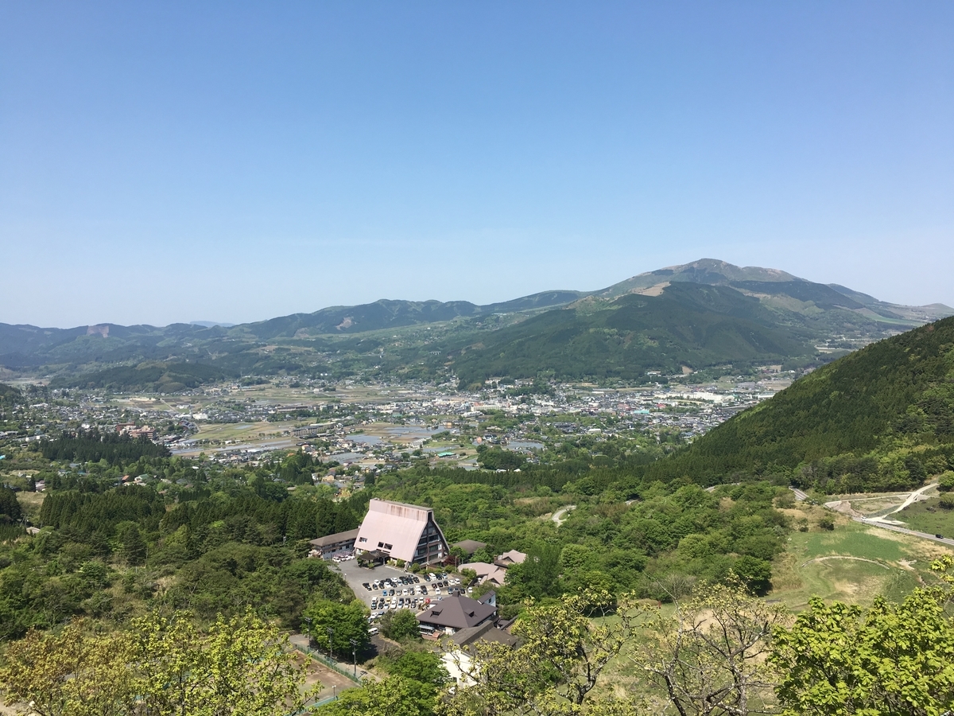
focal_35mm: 29
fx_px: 799
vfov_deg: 48.2
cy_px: 358
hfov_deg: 61.7
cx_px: 477
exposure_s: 1/1304
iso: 25
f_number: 2.2
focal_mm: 4.15
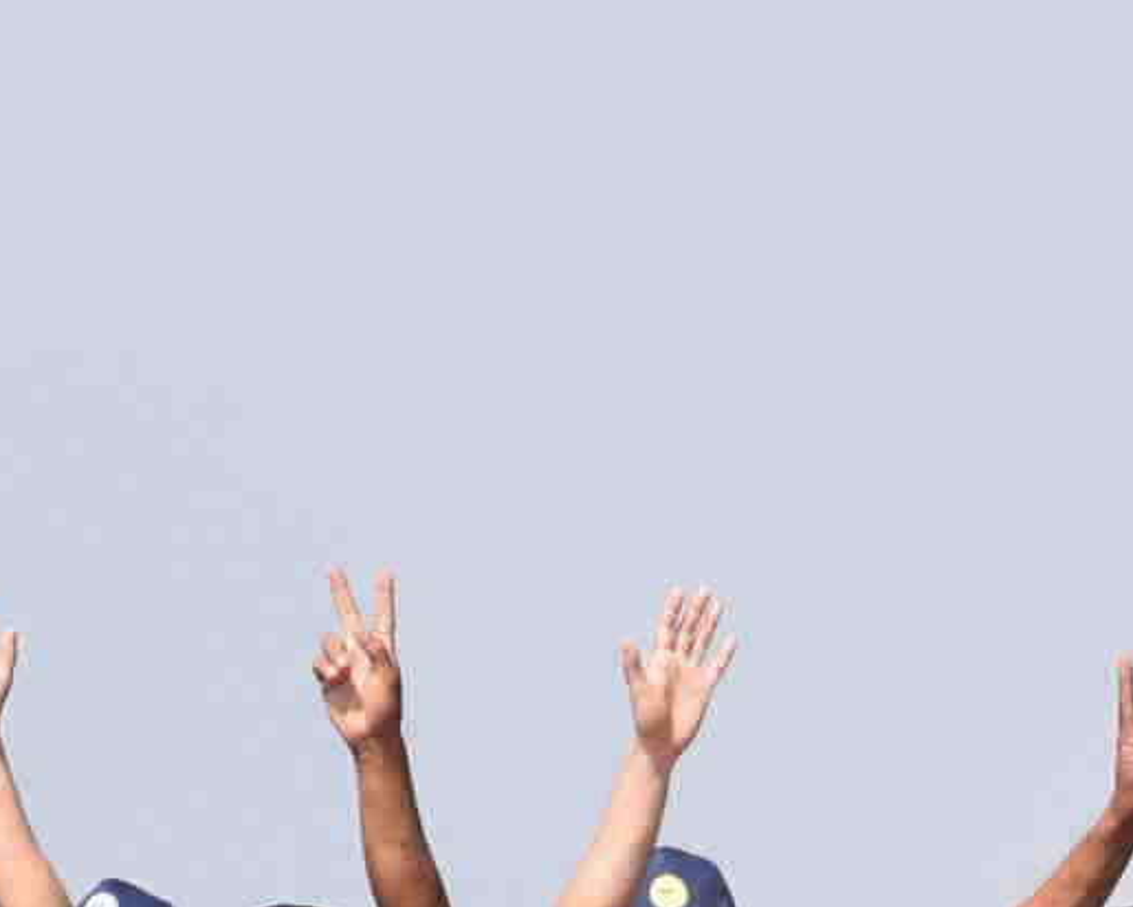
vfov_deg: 3.6
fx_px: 14419
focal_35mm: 430
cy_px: 1191
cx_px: -858
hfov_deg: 4.5
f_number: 6.3
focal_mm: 70
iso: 200
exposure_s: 1/640
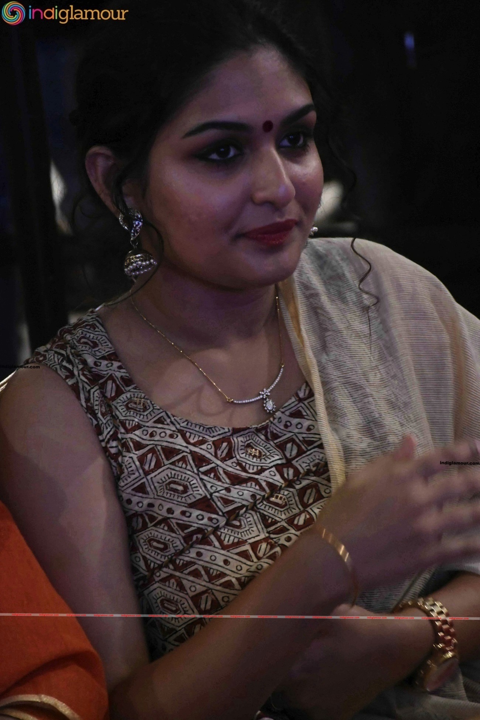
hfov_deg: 6.5
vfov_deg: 9.8
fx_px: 4200
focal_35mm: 210
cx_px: 240
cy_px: 360
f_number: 7.1
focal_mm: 140
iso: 8000
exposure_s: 1/100
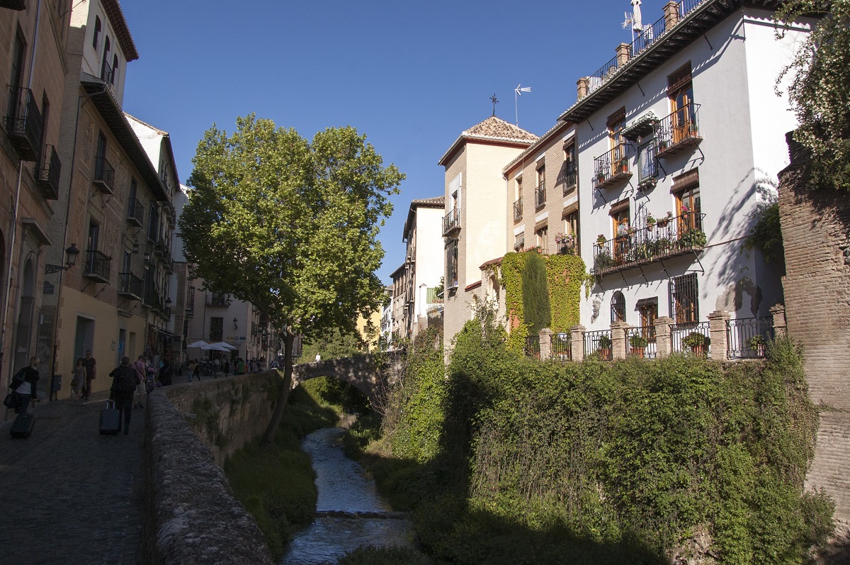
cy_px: 282
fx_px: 637
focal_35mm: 27
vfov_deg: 47.8
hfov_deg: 67.4
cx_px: 425
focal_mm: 18
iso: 450
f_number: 8
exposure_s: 1/1000
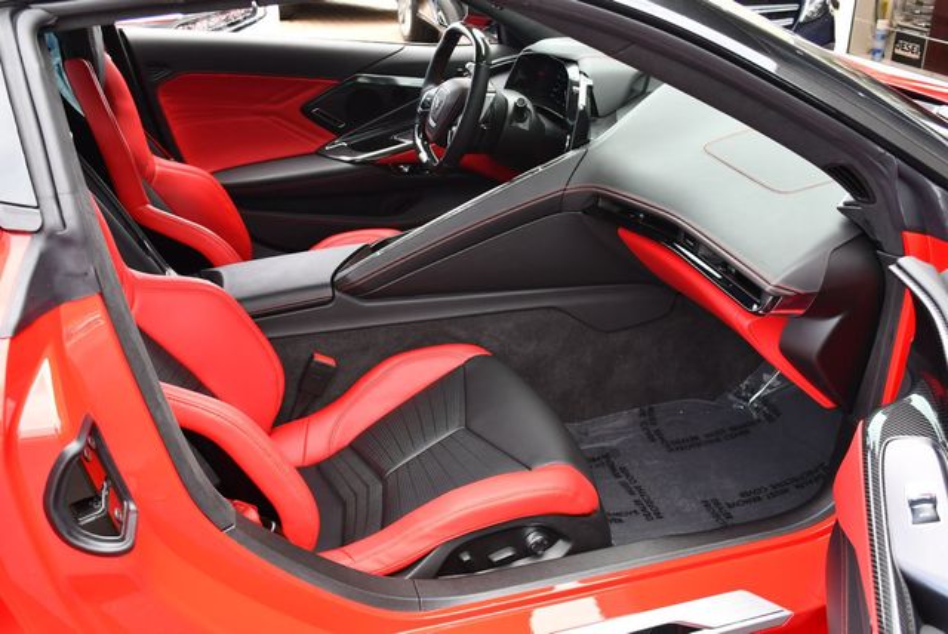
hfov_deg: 53.1
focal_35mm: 36
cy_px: 317
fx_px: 949
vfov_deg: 36.9
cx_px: 474
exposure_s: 1/250
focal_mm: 18
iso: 400
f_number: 4
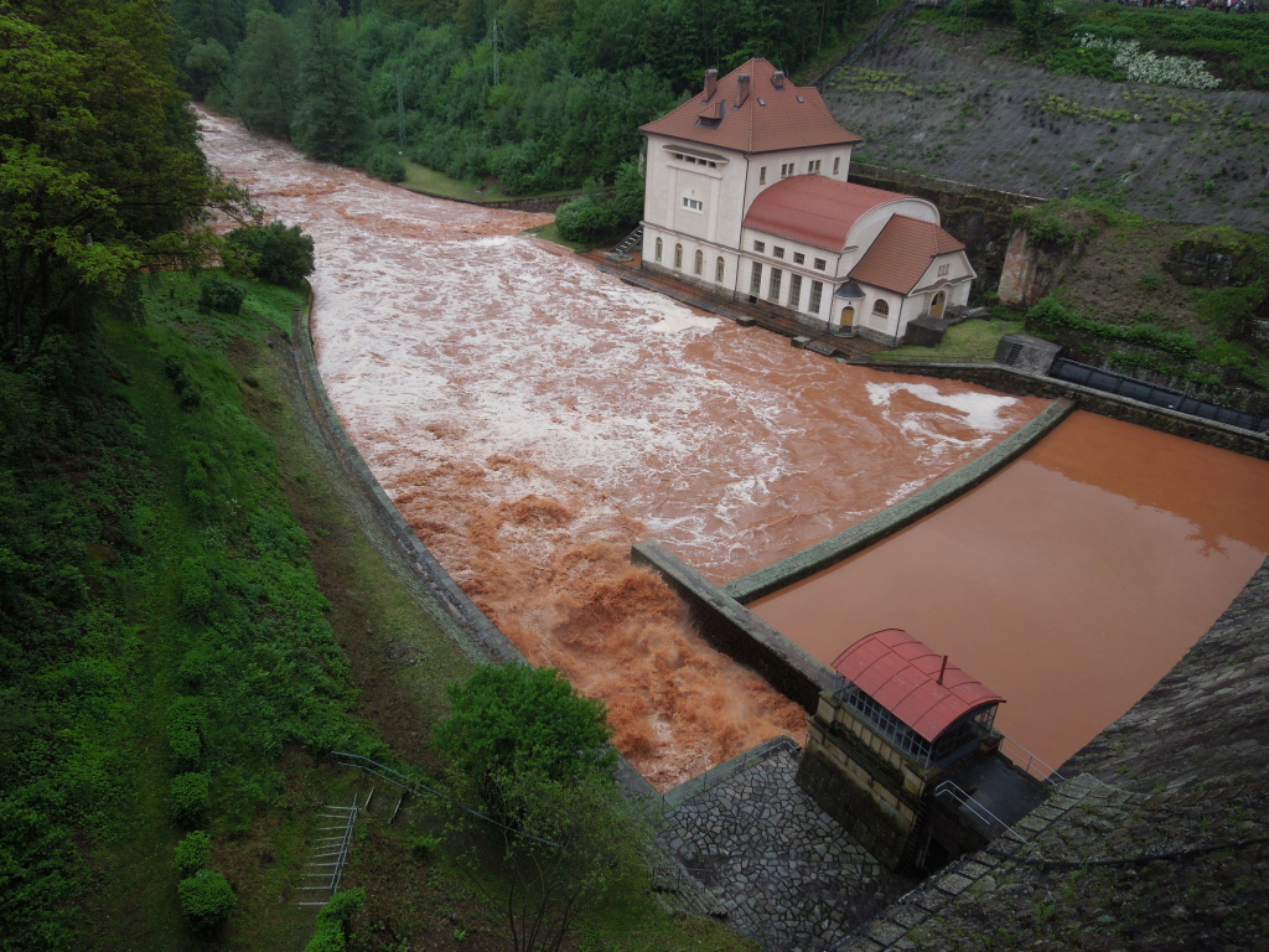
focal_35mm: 25
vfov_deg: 54.9
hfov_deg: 69.4
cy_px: 476
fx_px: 916
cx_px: 634
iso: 100
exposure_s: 1/400
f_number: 3.3
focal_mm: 4.5
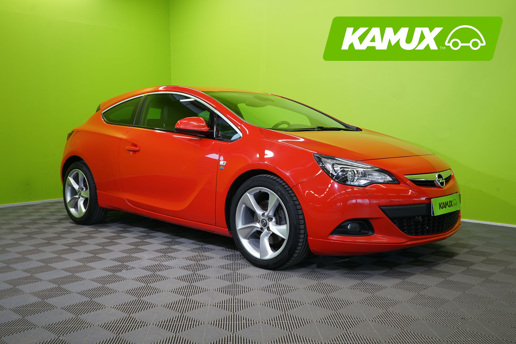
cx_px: 258
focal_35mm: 35
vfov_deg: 37.9
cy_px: 172
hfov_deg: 54.4
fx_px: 502
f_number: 5.6
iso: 400
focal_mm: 35
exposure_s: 1/30
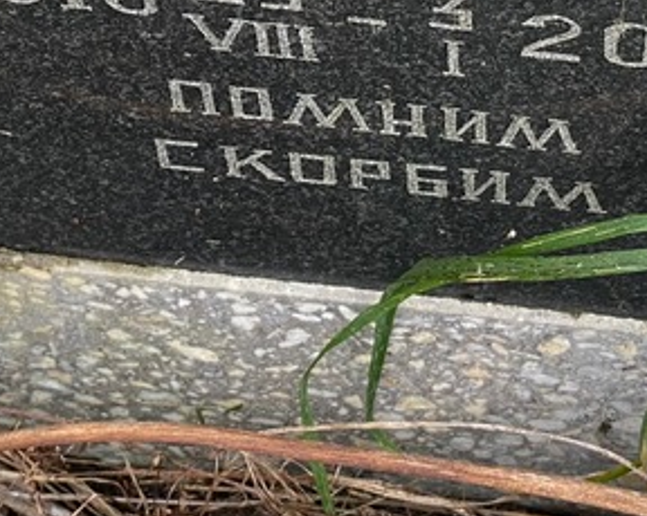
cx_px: 395
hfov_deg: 13.7
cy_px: -52
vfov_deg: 10.8
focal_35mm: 141
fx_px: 2698
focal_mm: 6
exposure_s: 1/124
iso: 20
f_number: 2
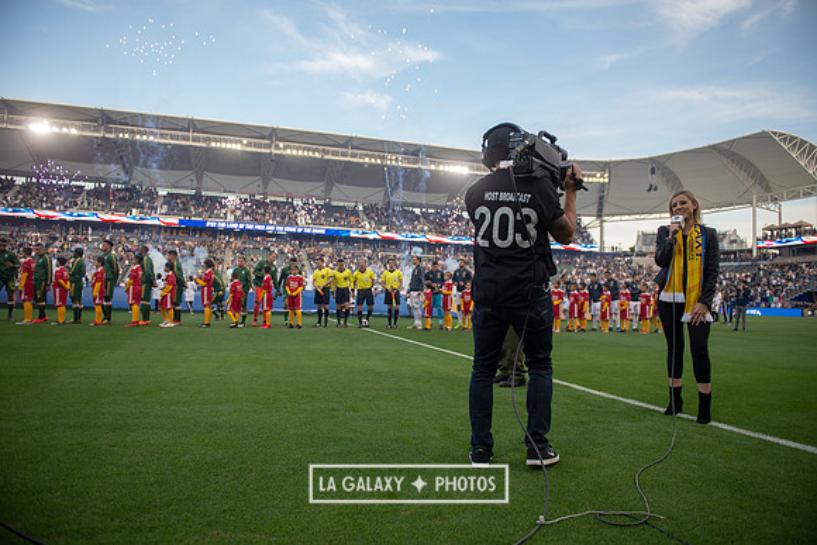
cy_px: 272
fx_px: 545
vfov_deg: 53.2
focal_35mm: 24
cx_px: 408
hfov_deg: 73.7
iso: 400
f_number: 2.8
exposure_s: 1/1000
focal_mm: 24
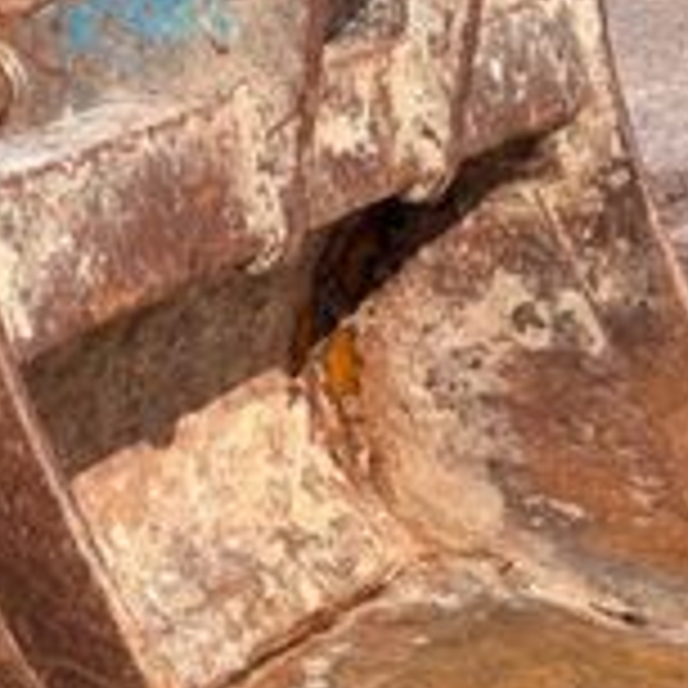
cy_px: 526
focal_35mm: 83
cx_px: 342
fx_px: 1866
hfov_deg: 20.9
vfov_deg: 20.7
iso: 80
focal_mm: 6.76
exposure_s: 1/4405
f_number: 1.78
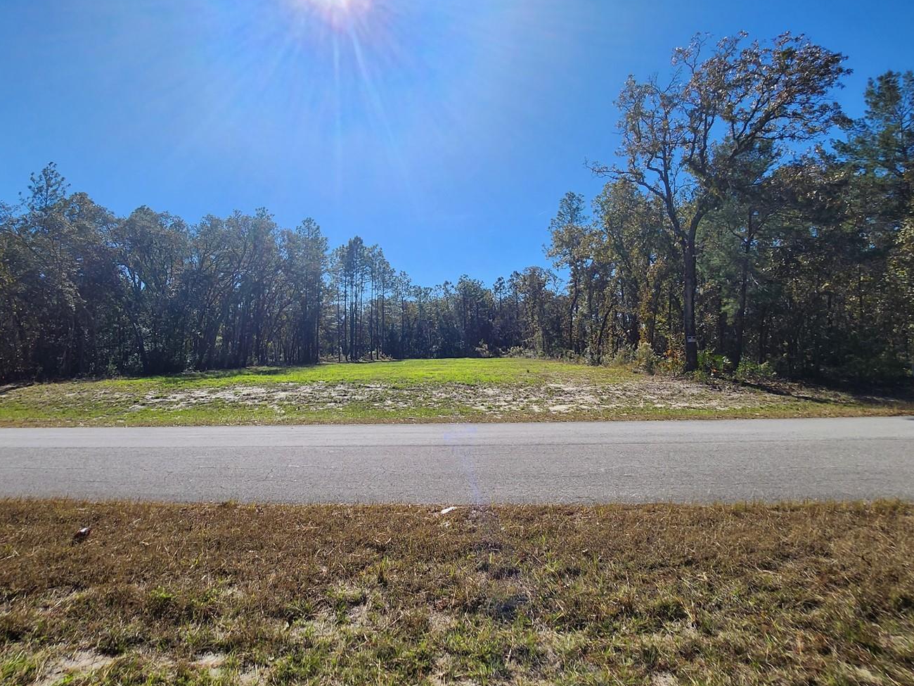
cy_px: 299
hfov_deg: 94.3
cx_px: 421
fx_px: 422
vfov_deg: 77.7
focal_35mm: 16
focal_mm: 1.7
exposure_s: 1/1874
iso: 32
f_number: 2.2
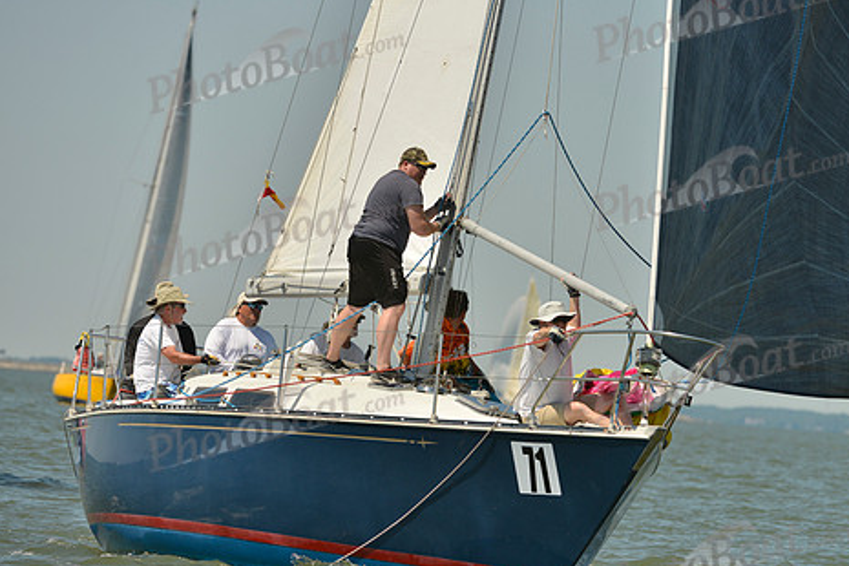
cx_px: 500
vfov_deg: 4.4
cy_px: 304
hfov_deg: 6.6
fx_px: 7357
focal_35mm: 312
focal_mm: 250
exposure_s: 1/1600
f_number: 5.6
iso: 200
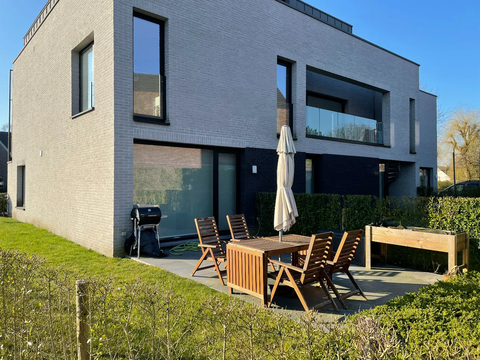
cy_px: 180
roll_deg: -0.7
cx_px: 240
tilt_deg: +0.4
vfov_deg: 53.1
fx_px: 361
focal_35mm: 26
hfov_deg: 67.3
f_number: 1.6
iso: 32
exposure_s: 1/1247
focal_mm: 4.2
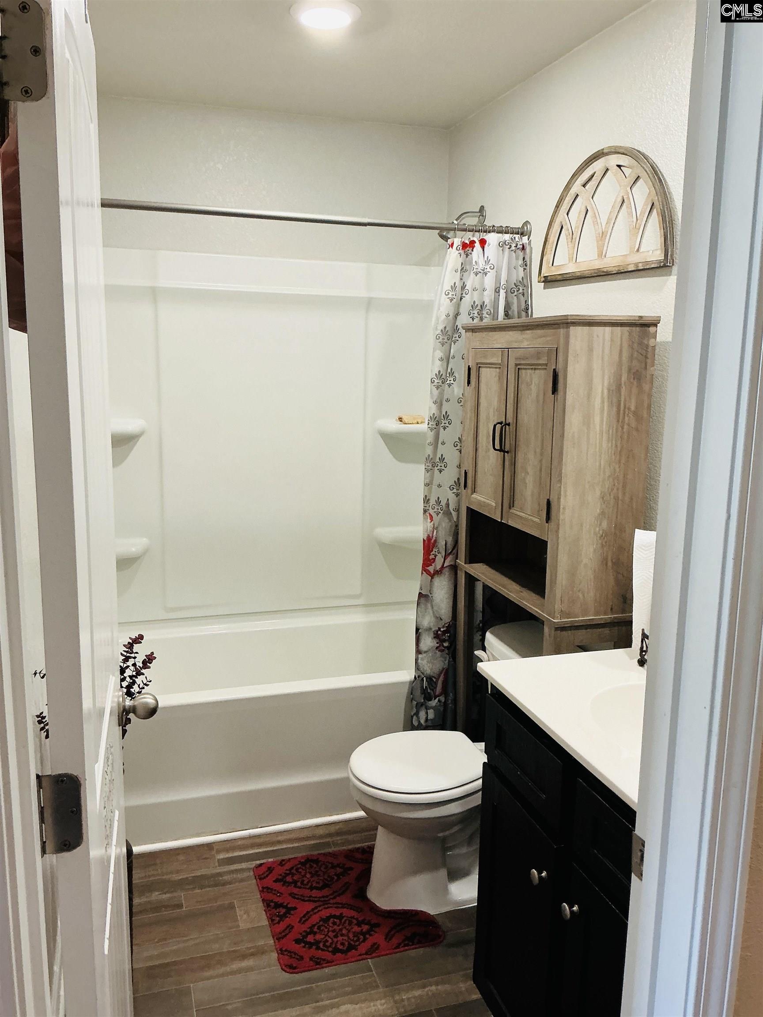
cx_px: 382
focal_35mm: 29
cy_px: 508
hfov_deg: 48.2
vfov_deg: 61.7
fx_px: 852
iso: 100
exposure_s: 1/60
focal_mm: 3
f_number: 1.8
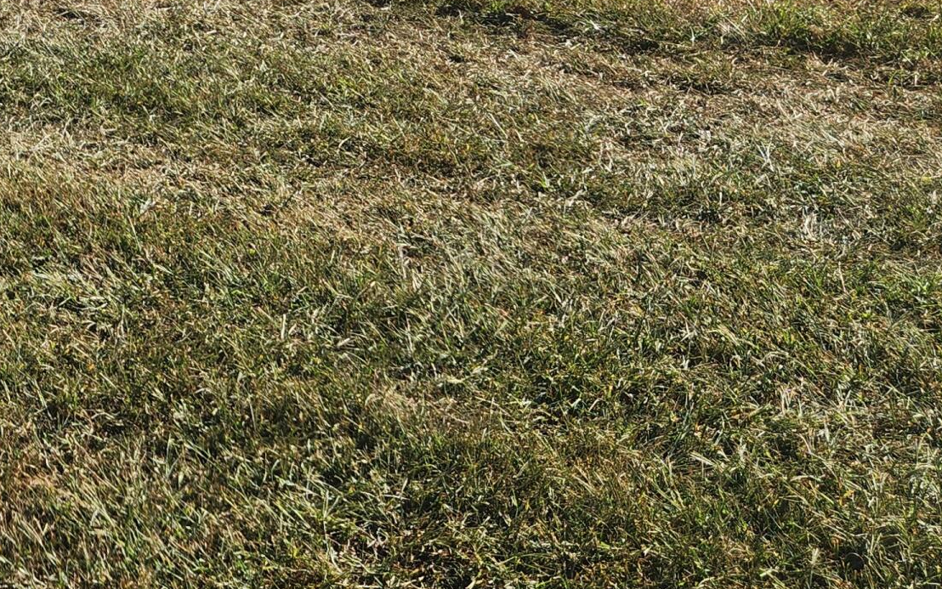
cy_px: -144
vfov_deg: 18.5
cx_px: -56
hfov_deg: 28.6
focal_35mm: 66
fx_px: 1695
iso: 20
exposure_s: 1/1293
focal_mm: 5.4
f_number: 1.8
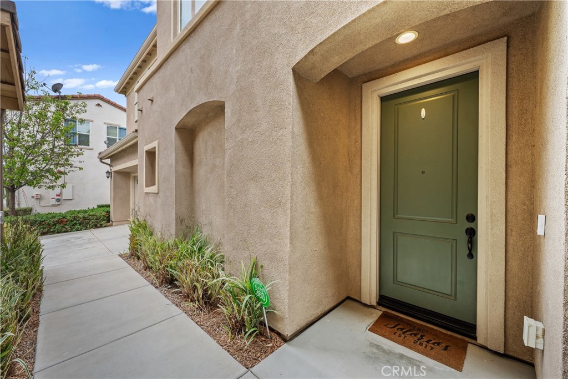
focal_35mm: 14
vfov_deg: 81.2
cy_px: 190
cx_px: 284
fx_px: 221
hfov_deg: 104.2
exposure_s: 1/30
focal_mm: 14
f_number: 8
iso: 200
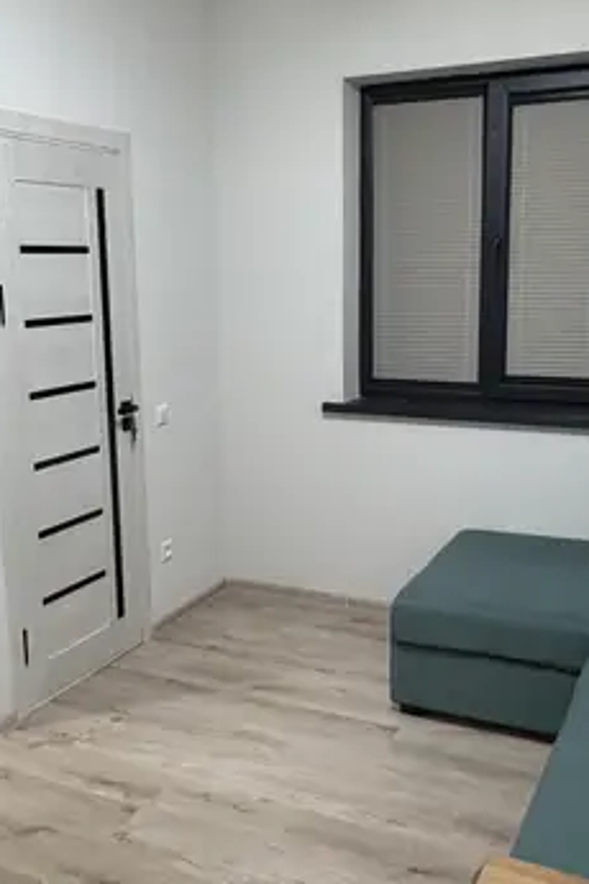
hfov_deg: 35.0
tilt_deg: -10.2
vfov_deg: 50.7
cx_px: 279
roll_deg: +0.6
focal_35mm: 38
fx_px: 933
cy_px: 437
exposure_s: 1/100
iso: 250
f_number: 2.2
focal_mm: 2.22
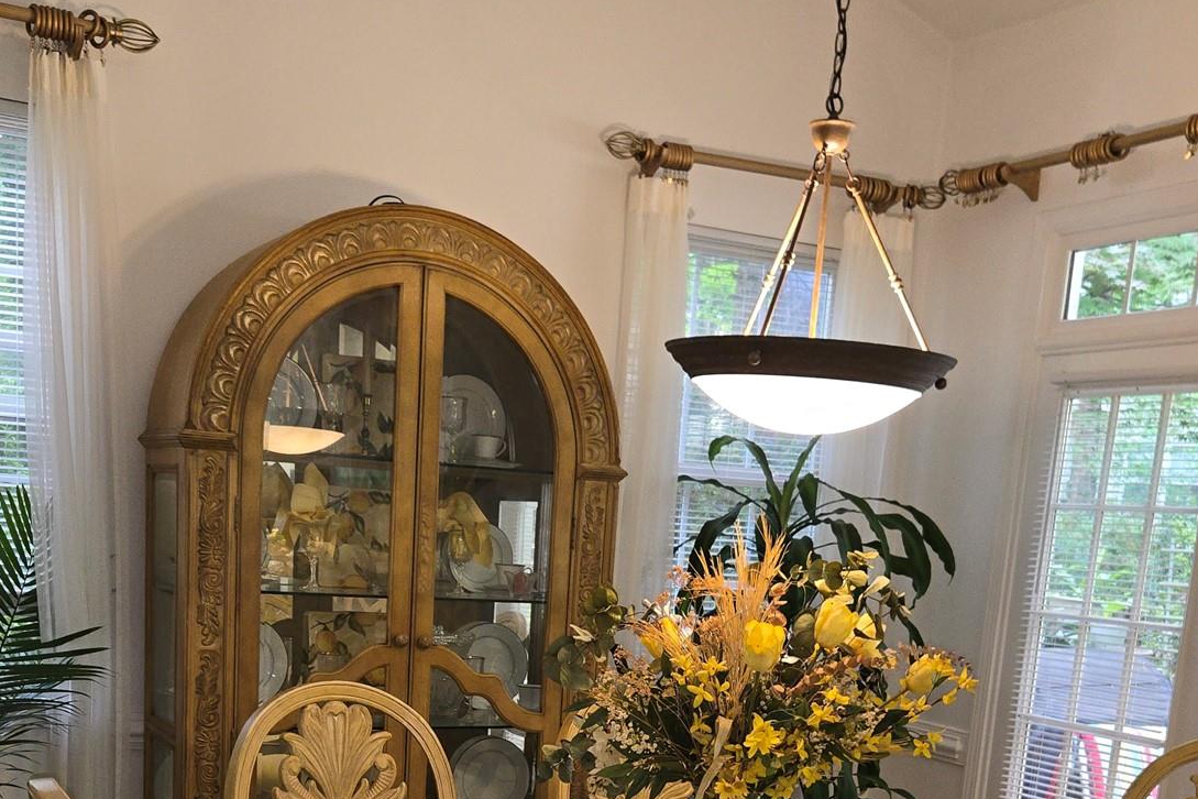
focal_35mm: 45
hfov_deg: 43.6
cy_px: 768
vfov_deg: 28.3
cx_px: 562
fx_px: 1497
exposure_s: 1/40
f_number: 1.8
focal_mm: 5.4
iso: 100
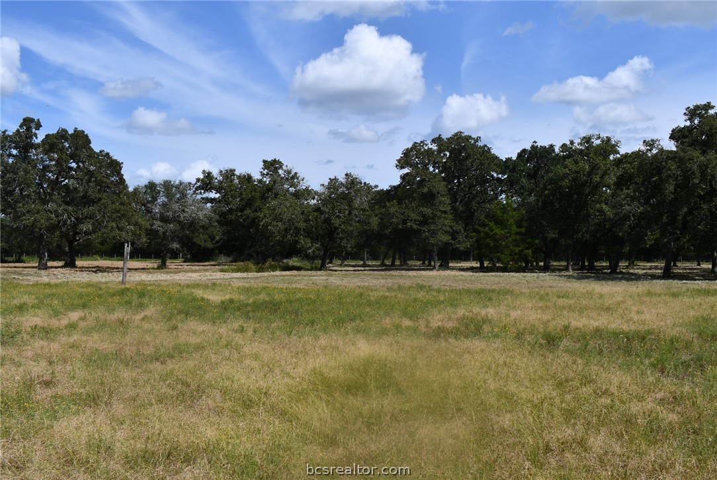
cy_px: 240
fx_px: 718
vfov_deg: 36.9
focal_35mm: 36
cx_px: 358
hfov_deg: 53.1
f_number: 10
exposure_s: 1/400
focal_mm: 18
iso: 100
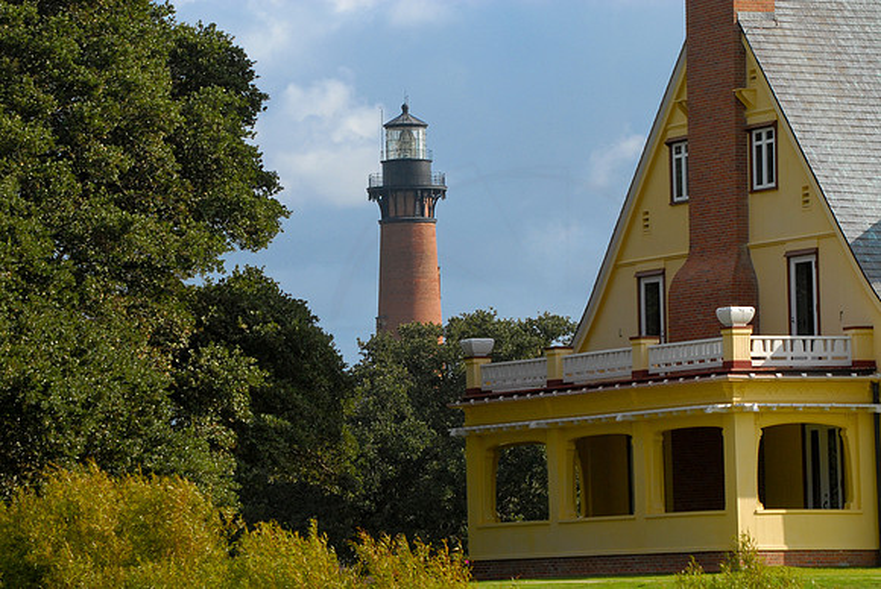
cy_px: 294
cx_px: 440
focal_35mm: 202
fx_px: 4961
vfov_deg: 6.8
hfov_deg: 10.1
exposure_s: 1/320
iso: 250
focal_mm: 135
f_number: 9
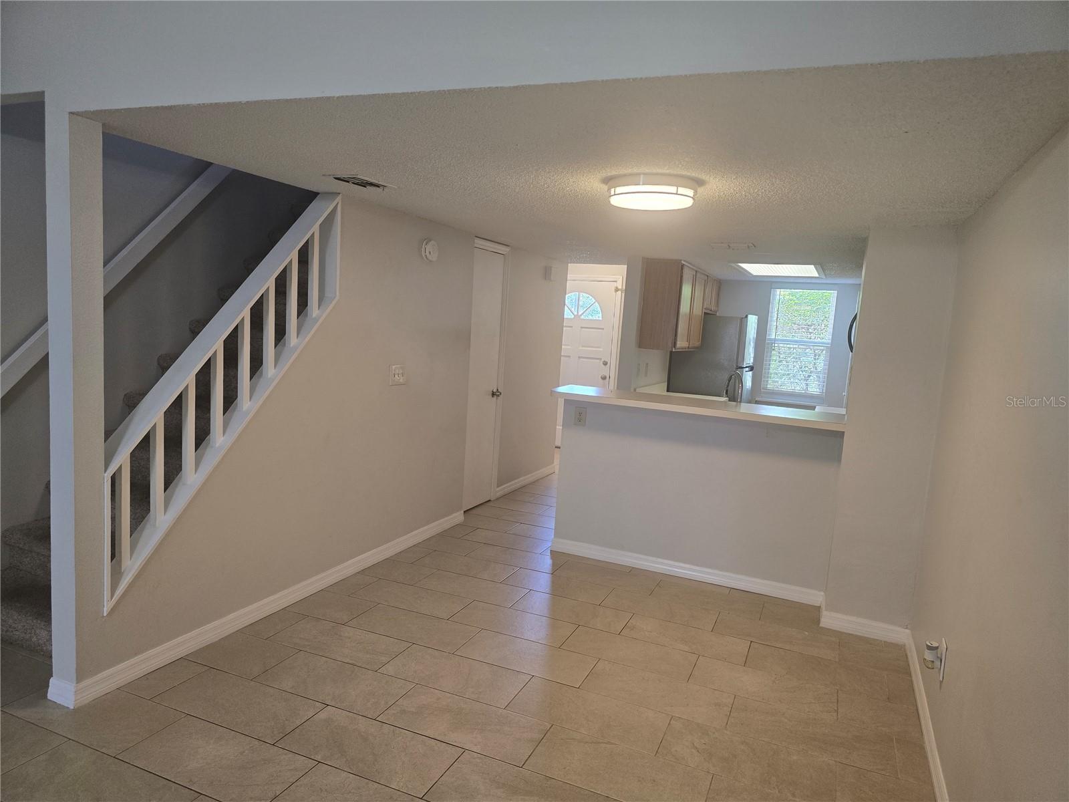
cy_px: 401
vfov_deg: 58.9
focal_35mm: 23
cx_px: 534
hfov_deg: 73.9
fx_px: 710
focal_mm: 6.3
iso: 160
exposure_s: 1/120
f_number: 1.7
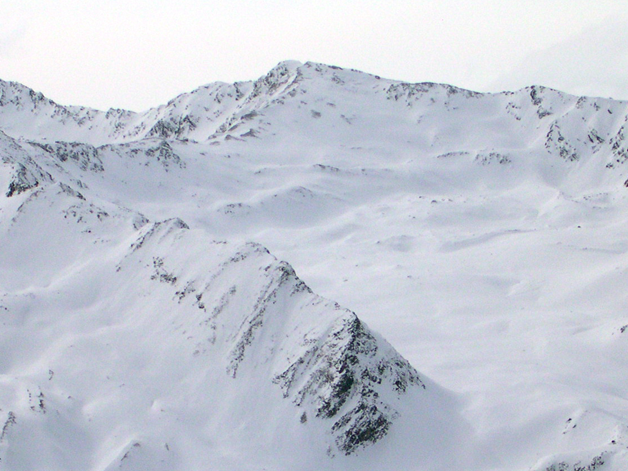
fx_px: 3683
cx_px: 338
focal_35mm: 203
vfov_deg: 7.3
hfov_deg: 9.7
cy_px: 408
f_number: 4.8
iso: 100
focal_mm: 16.8
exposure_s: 1/1037
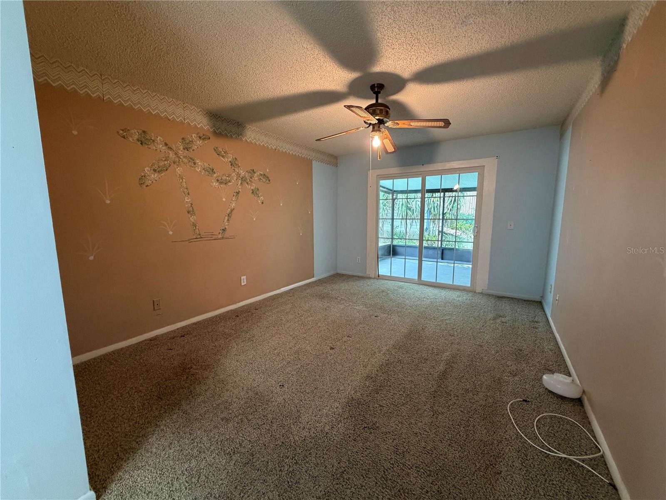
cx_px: 333
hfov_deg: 102.1
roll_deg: -0.1
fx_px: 269
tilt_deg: -7.9
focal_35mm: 14
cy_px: 250
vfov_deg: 85.7
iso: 400
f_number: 2.2
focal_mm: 2.22
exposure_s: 1/60
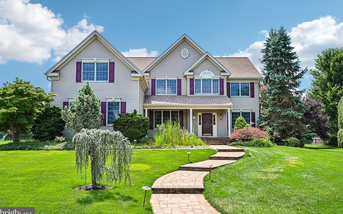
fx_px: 290
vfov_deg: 40.6
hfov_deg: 61.2
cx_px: 171
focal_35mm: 31
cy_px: 104
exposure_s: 1/800
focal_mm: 30
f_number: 8
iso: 800
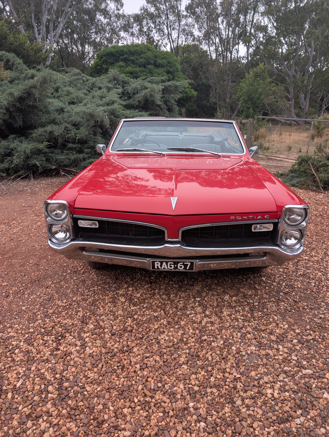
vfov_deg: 71.5
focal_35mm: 24
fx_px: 303
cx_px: 164
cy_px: 218
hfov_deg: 56.9
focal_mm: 6.9
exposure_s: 1/215
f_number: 1.68
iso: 18
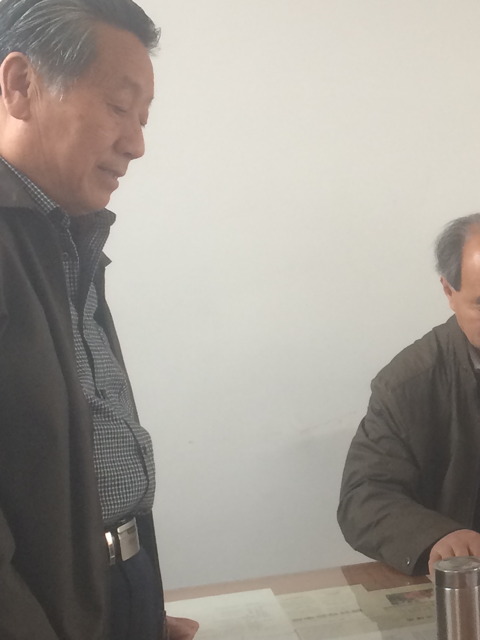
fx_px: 1498
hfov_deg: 17.3
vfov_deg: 24.1
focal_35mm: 81
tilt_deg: -7.9
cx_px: 579
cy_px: 303
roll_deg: +2.8
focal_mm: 4.15
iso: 32
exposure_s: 1/33
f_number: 2.2
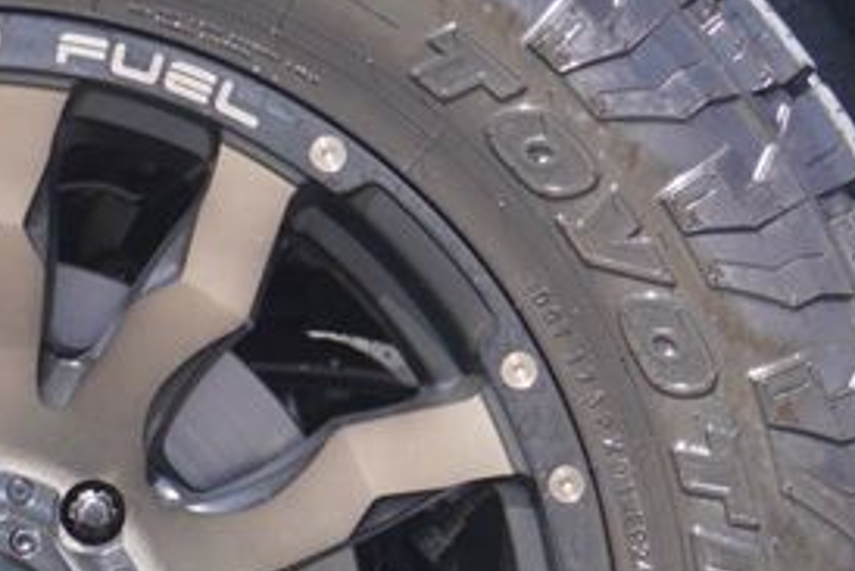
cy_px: 655
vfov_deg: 6.0
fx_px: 5462
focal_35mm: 230
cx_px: -75
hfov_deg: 8.9
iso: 100
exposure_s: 1/80
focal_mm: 41
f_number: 5.6
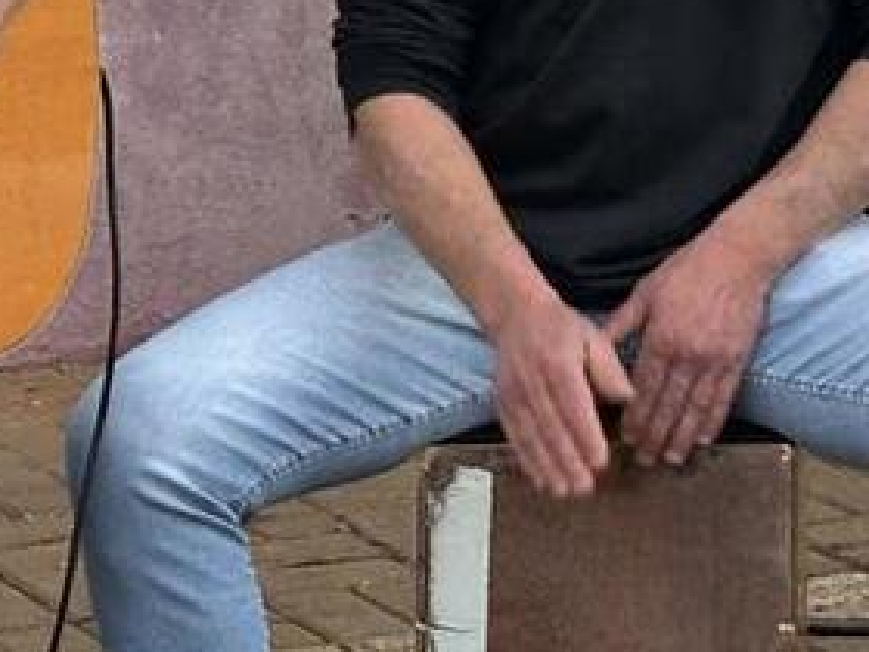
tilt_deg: -11.8
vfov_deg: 6.7
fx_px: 5598
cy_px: 435
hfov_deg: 8.9
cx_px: 400
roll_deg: -1.5
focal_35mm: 223
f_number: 1.6
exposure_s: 1/40
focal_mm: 5.96
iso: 250
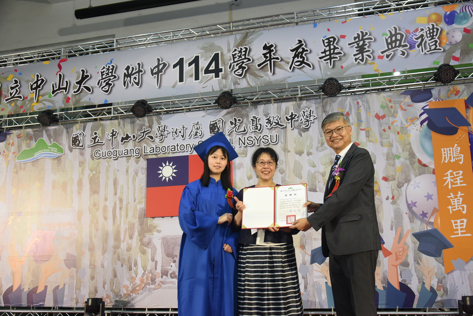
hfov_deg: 54.4
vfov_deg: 37.9
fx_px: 460
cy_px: 158
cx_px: 236
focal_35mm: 35
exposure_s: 1/100
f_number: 5.6
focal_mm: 35
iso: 1600
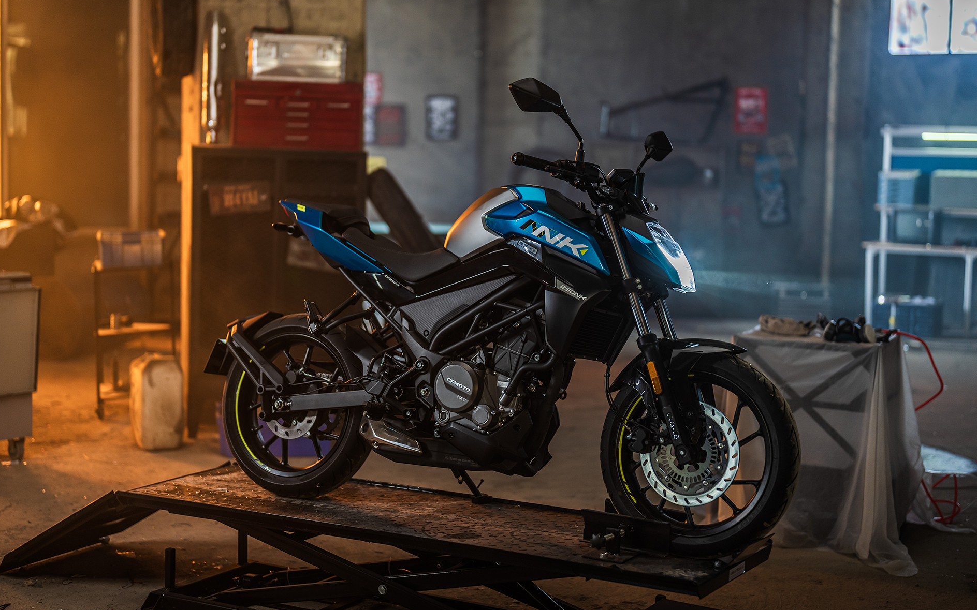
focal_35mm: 56
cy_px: 269
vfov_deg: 23.1
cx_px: 491
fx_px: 1491
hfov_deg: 36.3
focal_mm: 50
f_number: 1.2
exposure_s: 1/100
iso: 250
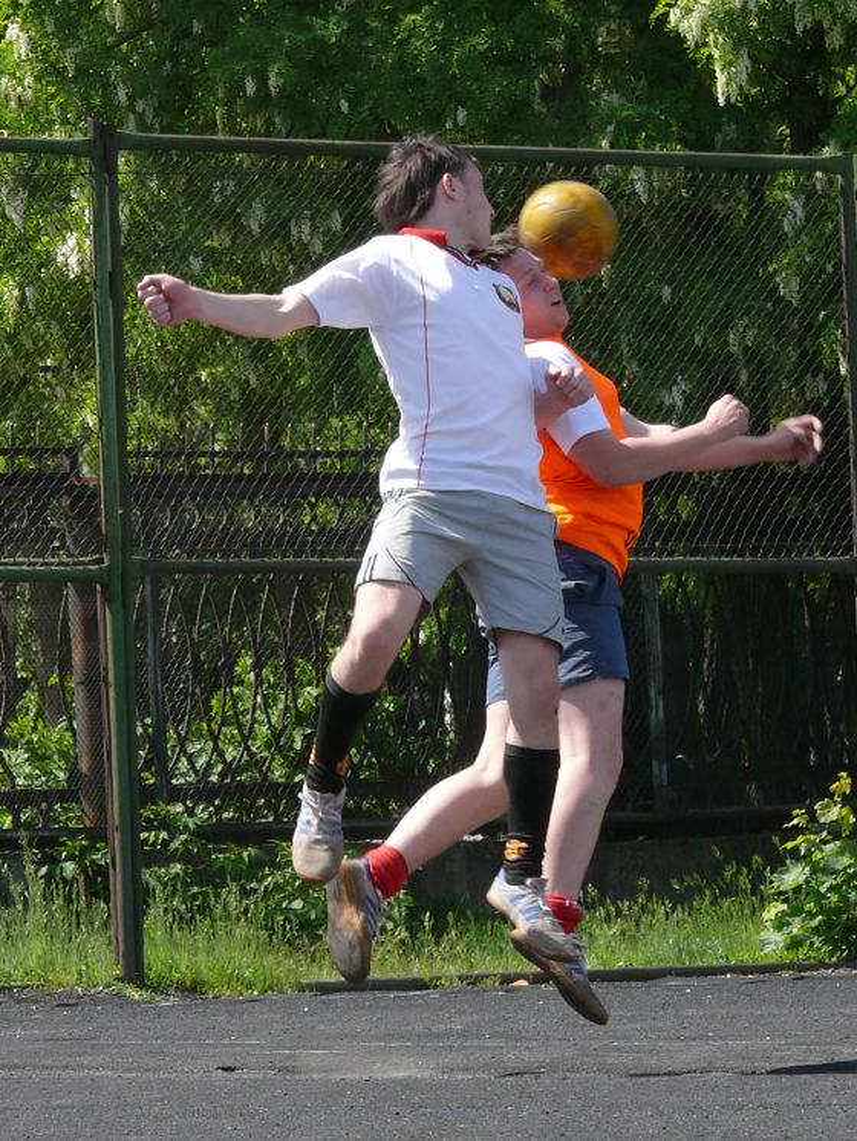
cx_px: 428
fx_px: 11118
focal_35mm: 337
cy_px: 570
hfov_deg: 4.4
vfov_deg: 5.9
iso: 100
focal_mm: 39.9
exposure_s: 1/320
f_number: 5.6
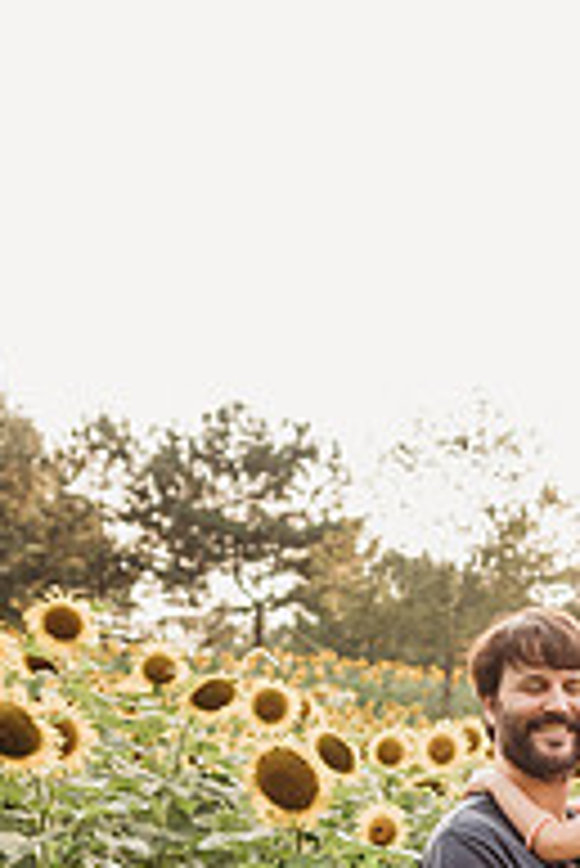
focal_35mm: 56
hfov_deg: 23.2
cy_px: 962
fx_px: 1351
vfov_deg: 31.5
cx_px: 589
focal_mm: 24
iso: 125
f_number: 2.2
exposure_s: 1/500
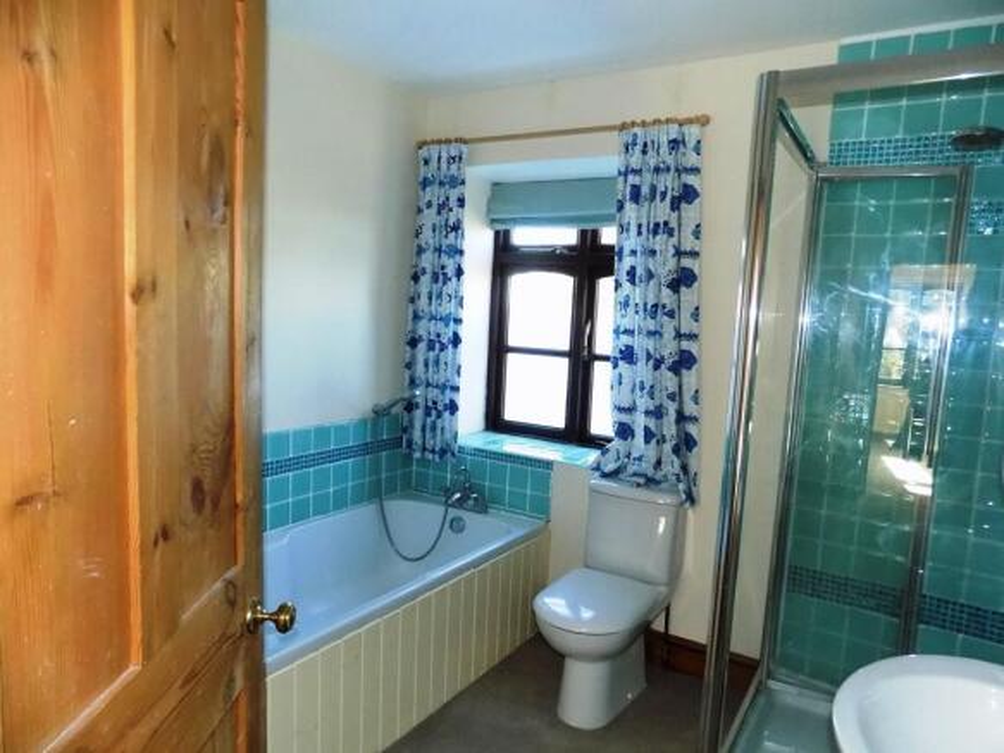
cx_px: 502
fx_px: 667
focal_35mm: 23
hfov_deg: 73.9
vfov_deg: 58.9
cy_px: 376
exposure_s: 1/60
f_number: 3.1
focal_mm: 4
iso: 400
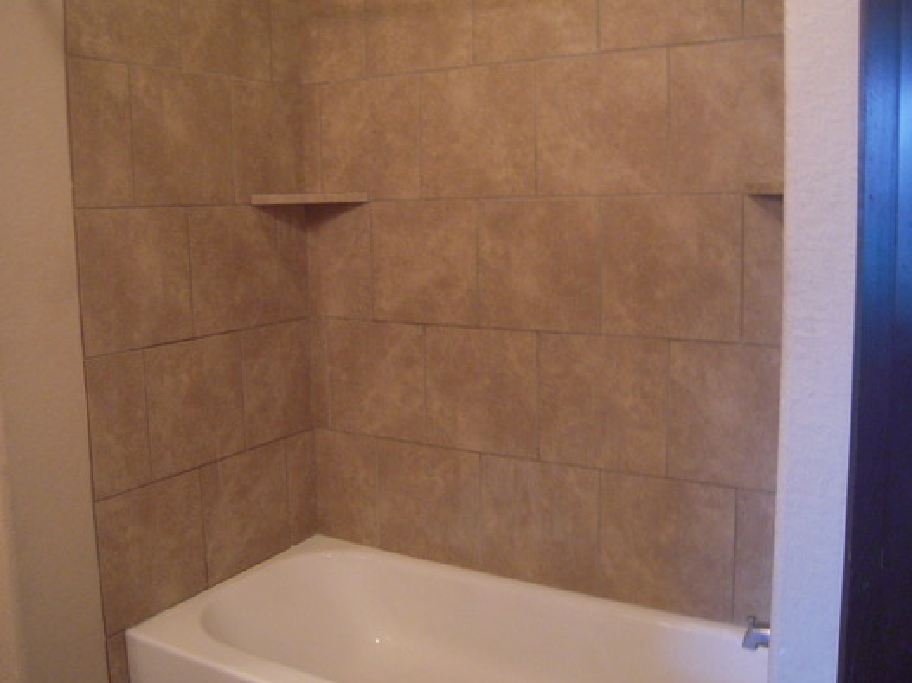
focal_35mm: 34
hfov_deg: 53.9
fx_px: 896
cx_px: 415
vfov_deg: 41.8
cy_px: 325
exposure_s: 1/30
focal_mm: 5
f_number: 2.7
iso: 500
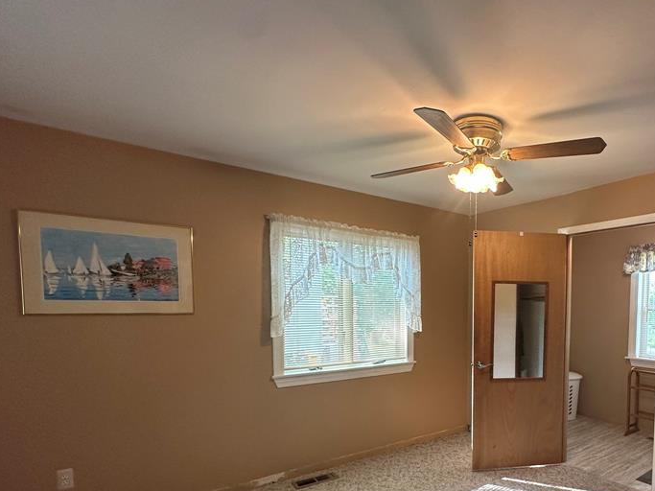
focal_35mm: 21
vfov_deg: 61.8
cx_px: 455
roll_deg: -0.9
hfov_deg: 75.6
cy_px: 330
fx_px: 397
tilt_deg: -3.3
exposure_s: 1/60
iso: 160
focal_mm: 2.22
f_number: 2.2
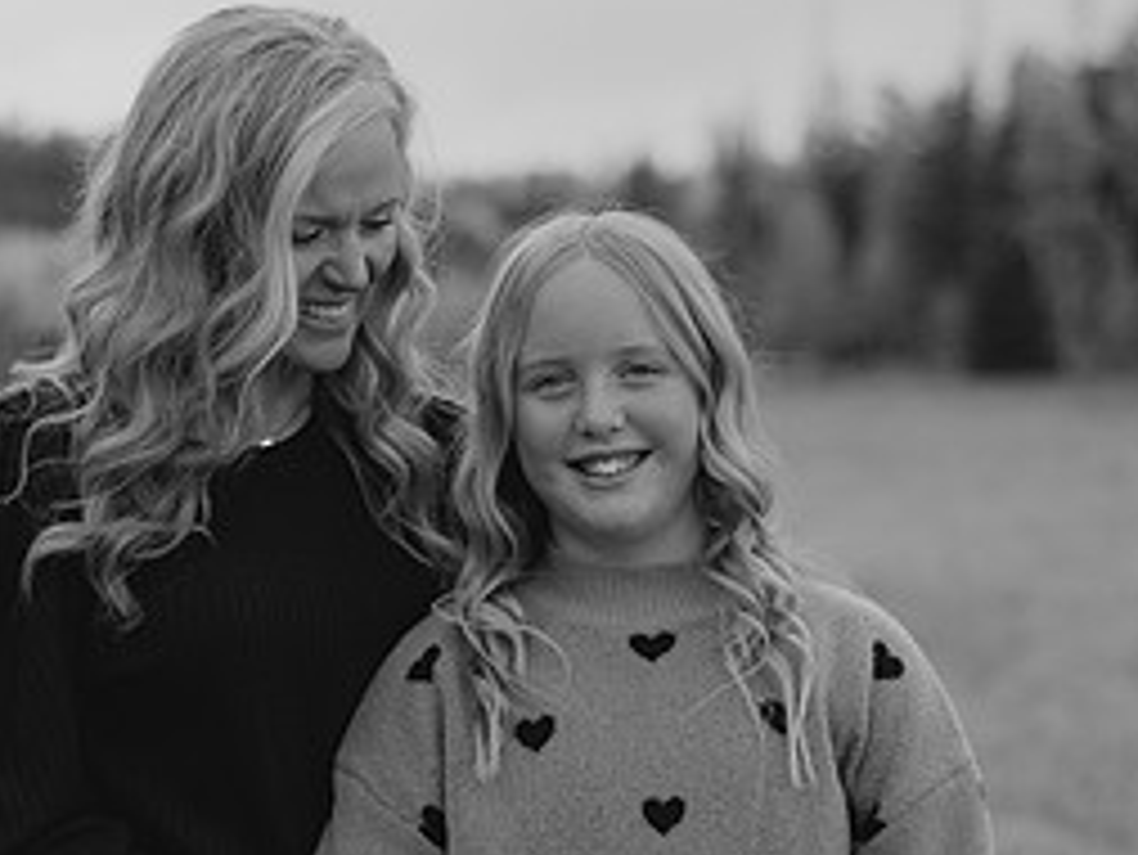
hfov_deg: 16.0
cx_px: 351
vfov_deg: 12.1
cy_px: 529
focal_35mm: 123
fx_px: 4046
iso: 160
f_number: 2
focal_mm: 50
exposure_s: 1/640
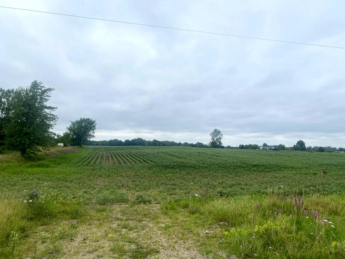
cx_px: 172
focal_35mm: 26
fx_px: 259
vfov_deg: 53.1
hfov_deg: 67.3
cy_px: 130
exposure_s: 1/2028
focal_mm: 4.25
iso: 32
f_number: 1.8
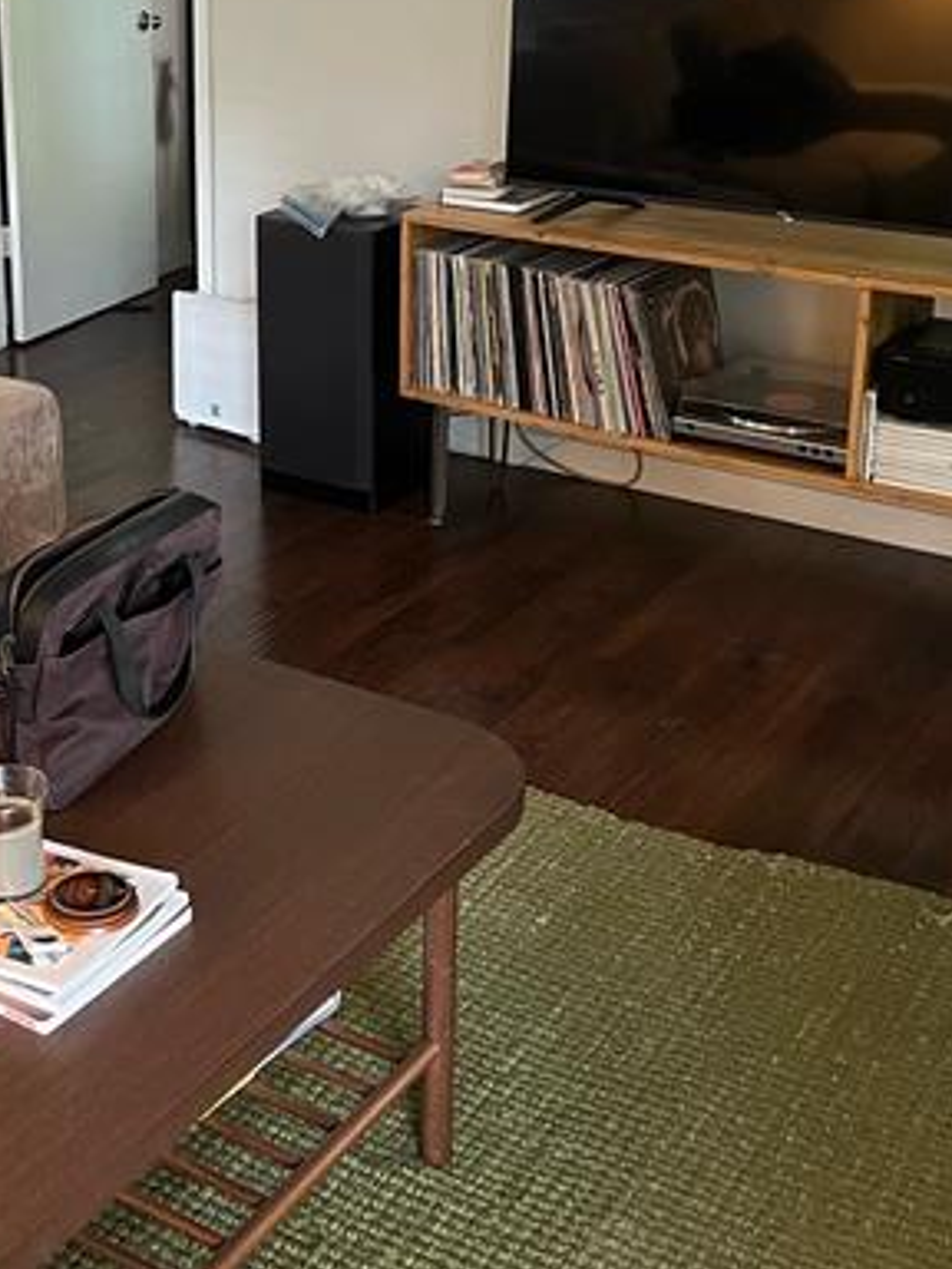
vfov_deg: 36.0
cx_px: 221
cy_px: 321
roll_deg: +1.6
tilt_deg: -15.3
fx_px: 1907
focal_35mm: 52
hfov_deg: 27.6
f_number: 1.5
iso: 500
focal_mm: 5.7
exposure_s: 1/60
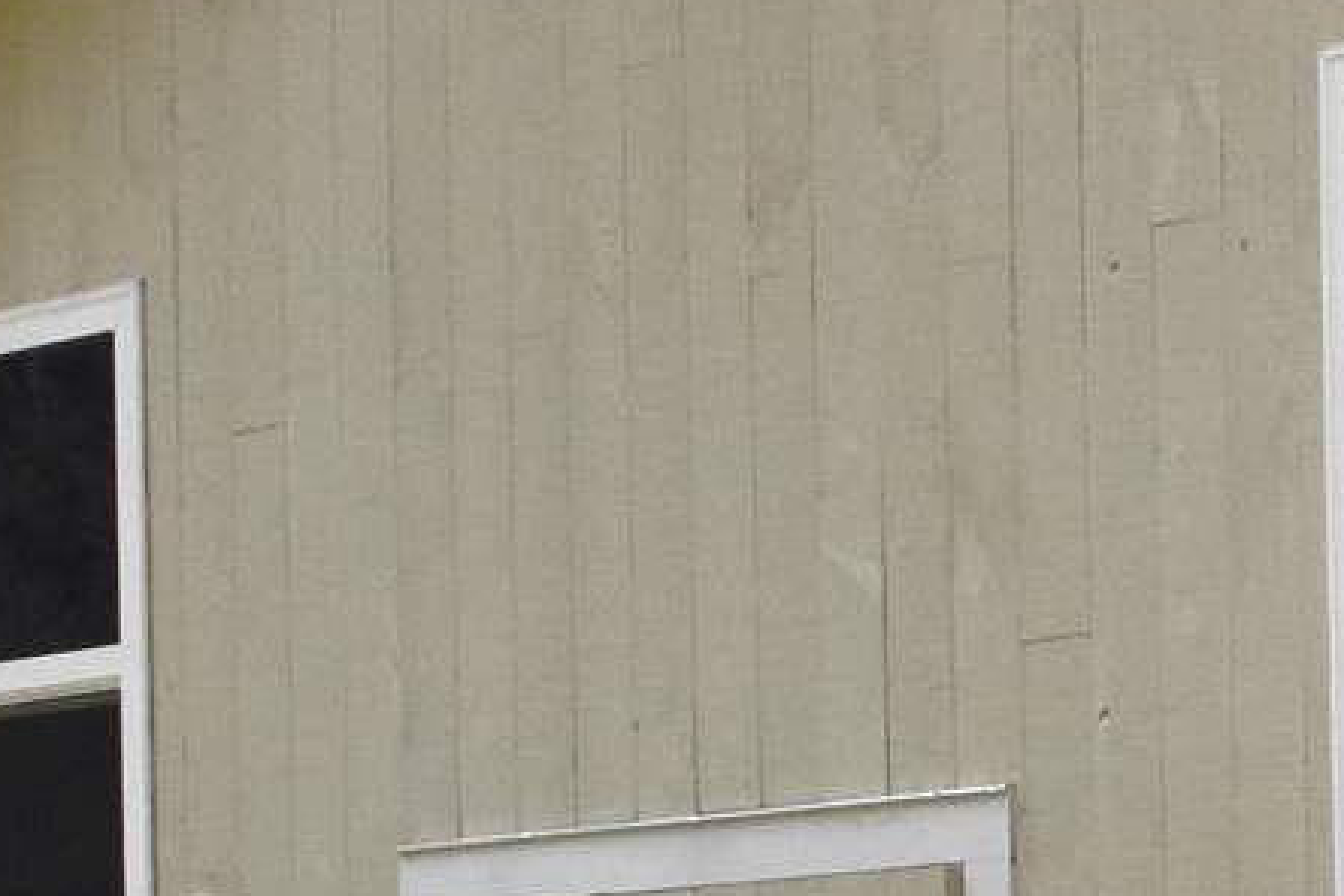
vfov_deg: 7.1
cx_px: 1753
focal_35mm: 187
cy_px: 1607
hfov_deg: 10.7
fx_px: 6981
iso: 800
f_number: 8
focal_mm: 18
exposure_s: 1/400
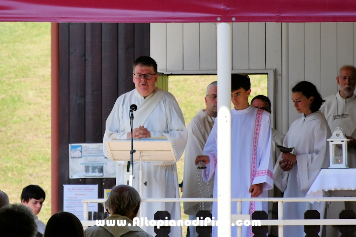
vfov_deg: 6.5
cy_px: 118
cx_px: 178
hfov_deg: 9.8
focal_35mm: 210
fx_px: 2076
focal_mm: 140
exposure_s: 1/500
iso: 200
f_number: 7.1
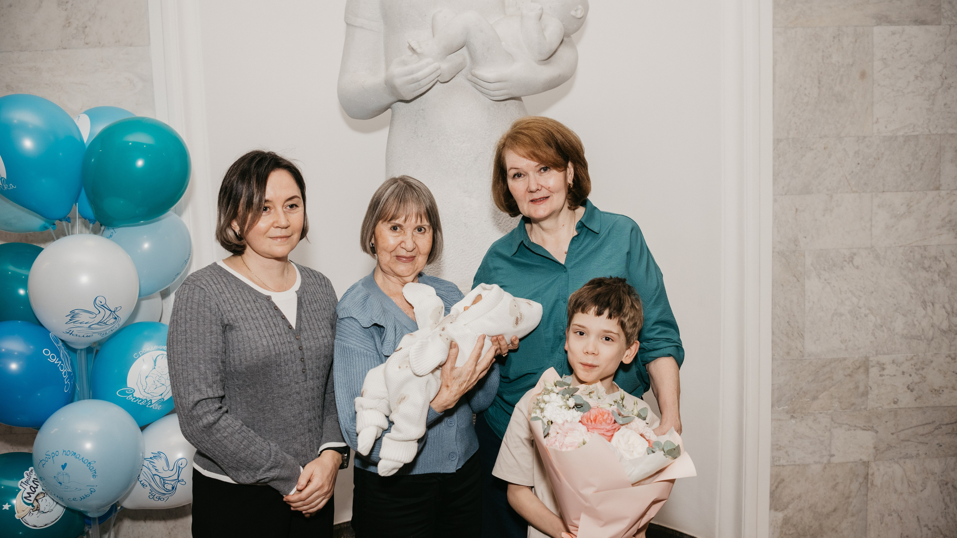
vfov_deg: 40.1
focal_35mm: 29
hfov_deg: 66.1
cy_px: 288
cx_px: 482
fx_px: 736
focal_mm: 27
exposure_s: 1/160
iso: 400
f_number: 4
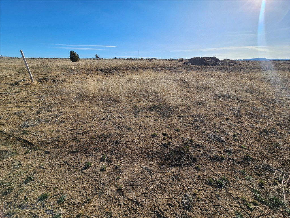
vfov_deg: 89.9
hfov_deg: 106.2
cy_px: 109
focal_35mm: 13
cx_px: 145
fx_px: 109
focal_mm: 2.2
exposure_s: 1/2782
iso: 50
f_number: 2.2
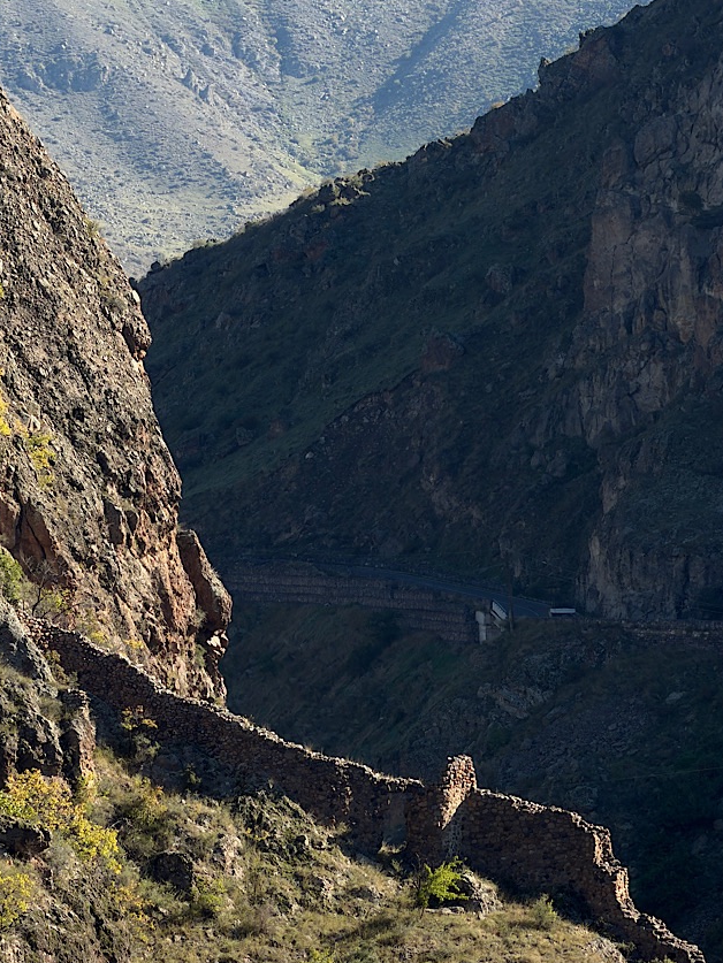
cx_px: 343
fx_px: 6654
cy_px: 571
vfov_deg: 8.3
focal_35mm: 239
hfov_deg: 6.2
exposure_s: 1/440
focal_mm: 16.89
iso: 50
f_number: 2.8
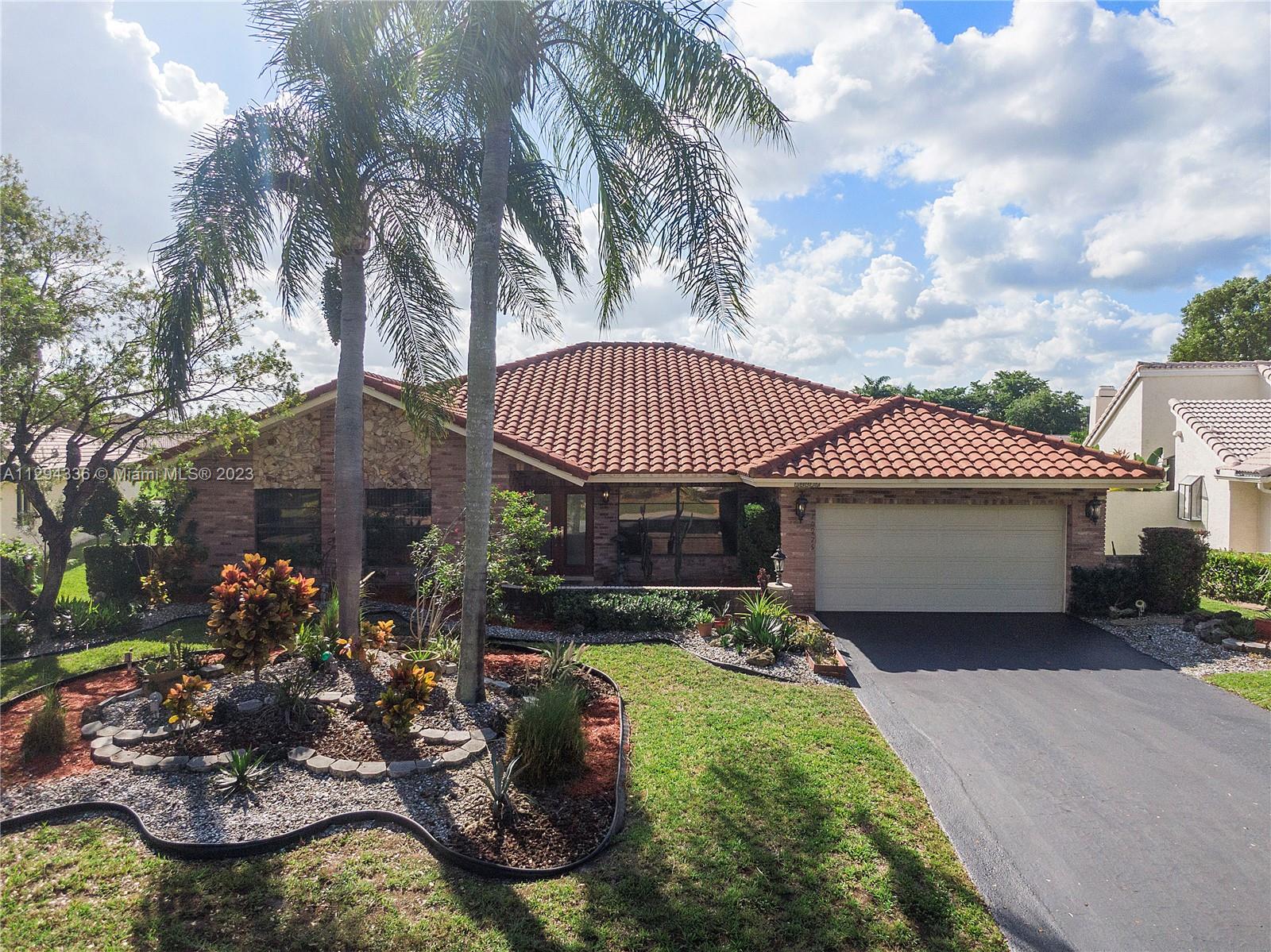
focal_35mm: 24
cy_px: 476
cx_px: 636
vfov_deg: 56.8
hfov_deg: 71.6
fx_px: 881
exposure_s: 1/2000
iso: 100
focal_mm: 4.39
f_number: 2.8
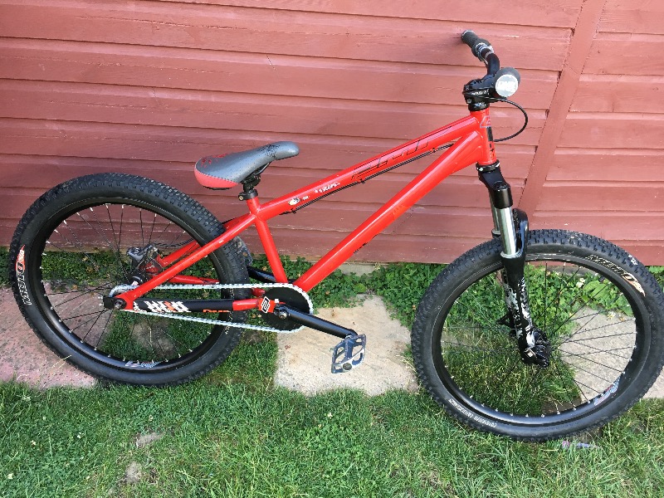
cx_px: 332
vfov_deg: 48.2
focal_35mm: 29
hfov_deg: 61.7
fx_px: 556
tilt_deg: -34.6
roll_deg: -4.3
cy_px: 249
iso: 25
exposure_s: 1/33
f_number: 2.2
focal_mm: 4.15
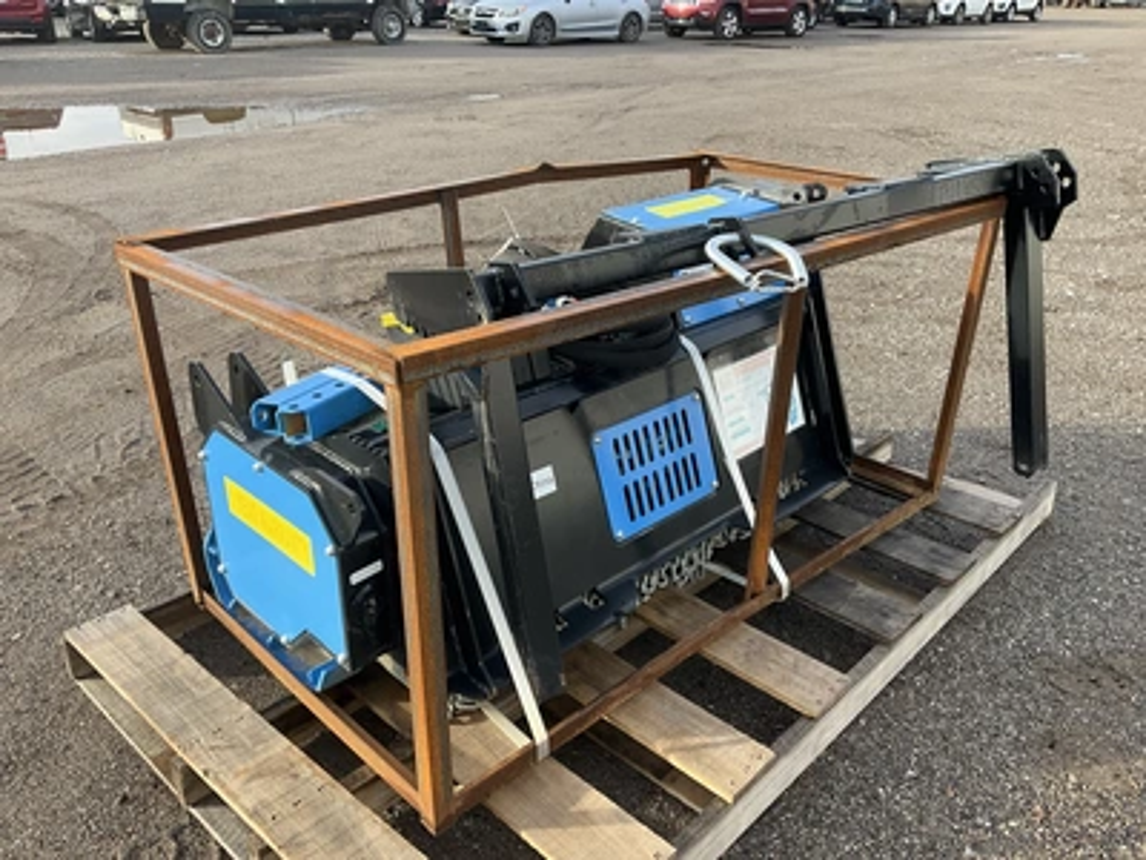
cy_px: 430
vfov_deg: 48.2
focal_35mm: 29
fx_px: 960
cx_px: 573
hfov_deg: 61.7
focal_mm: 3
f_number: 1.8
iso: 25
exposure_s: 1/277
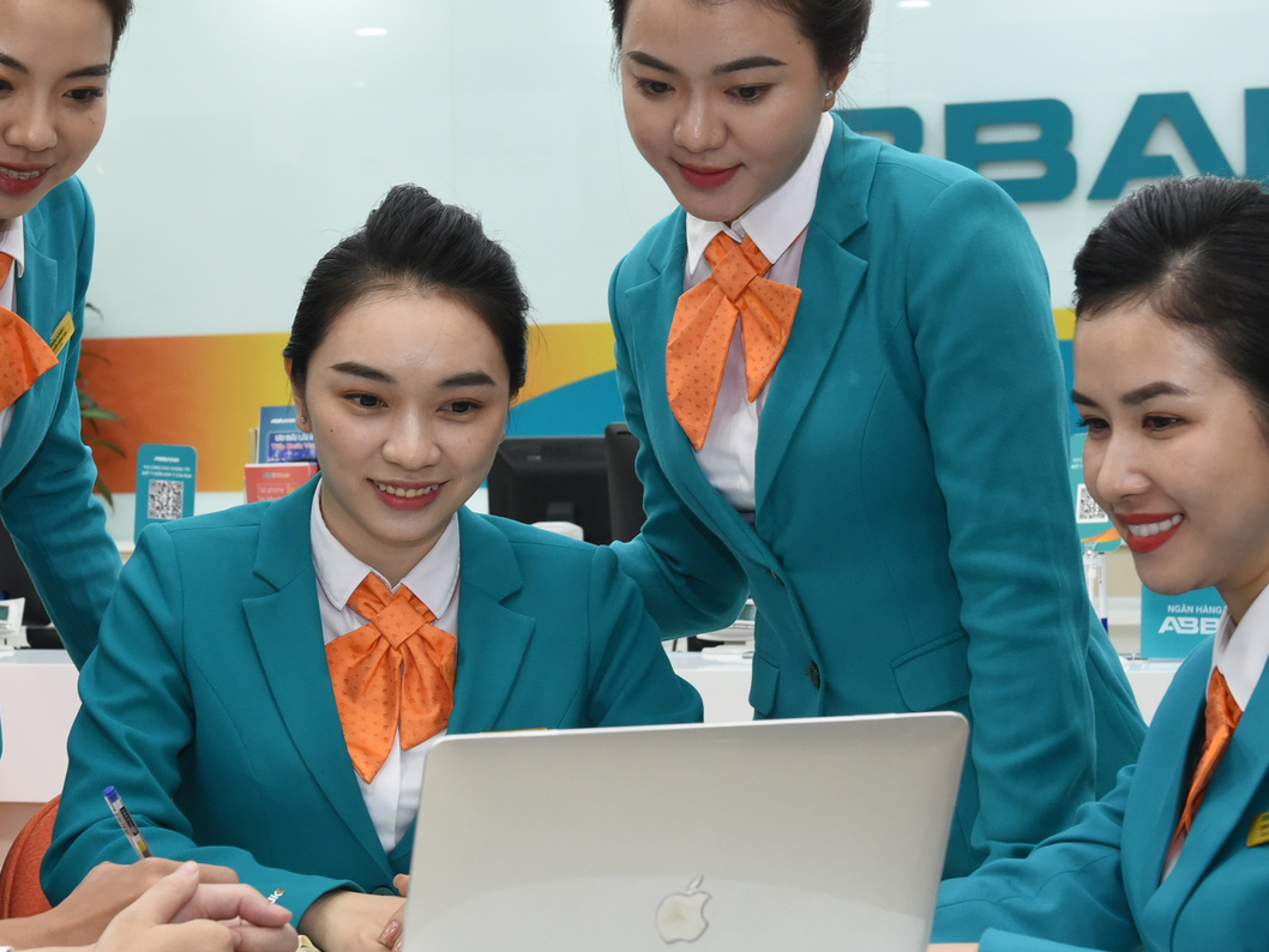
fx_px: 2933
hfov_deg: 24.4
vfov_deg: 18.4
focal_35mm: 80
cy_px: 474
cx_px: 486
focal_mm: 44
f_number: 8
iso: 1600
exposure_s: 1/100
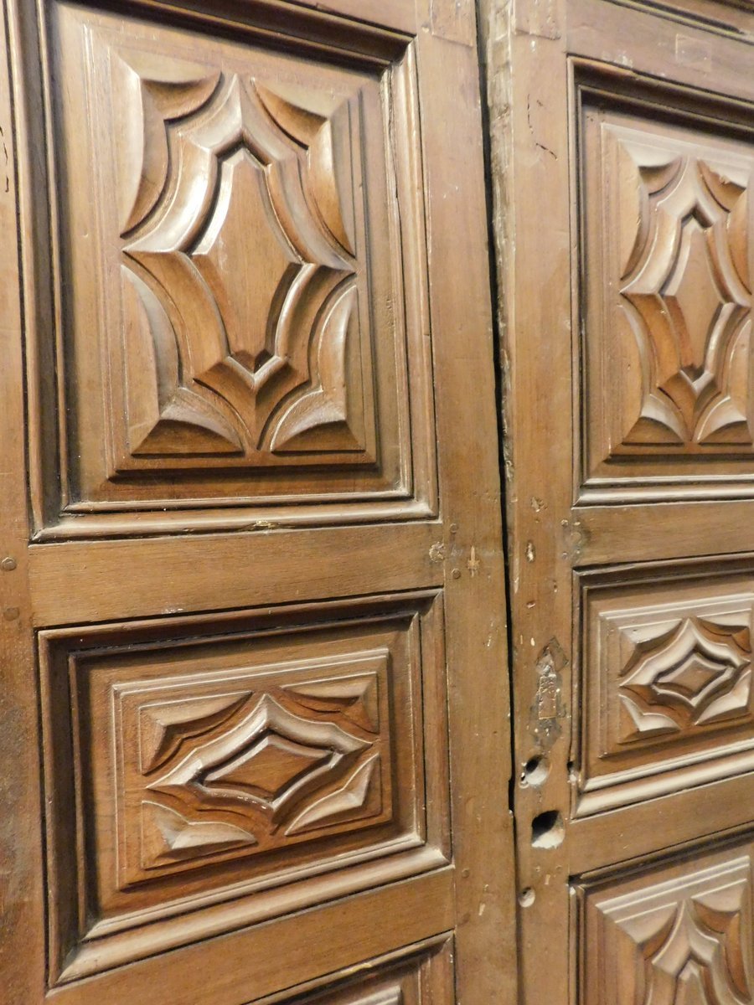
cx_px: 377
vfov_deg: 73.9
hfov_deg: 58.9
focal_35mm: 23
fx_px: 668
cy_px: 502
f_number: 3
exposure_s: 1/2.5
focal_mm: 4
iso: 800
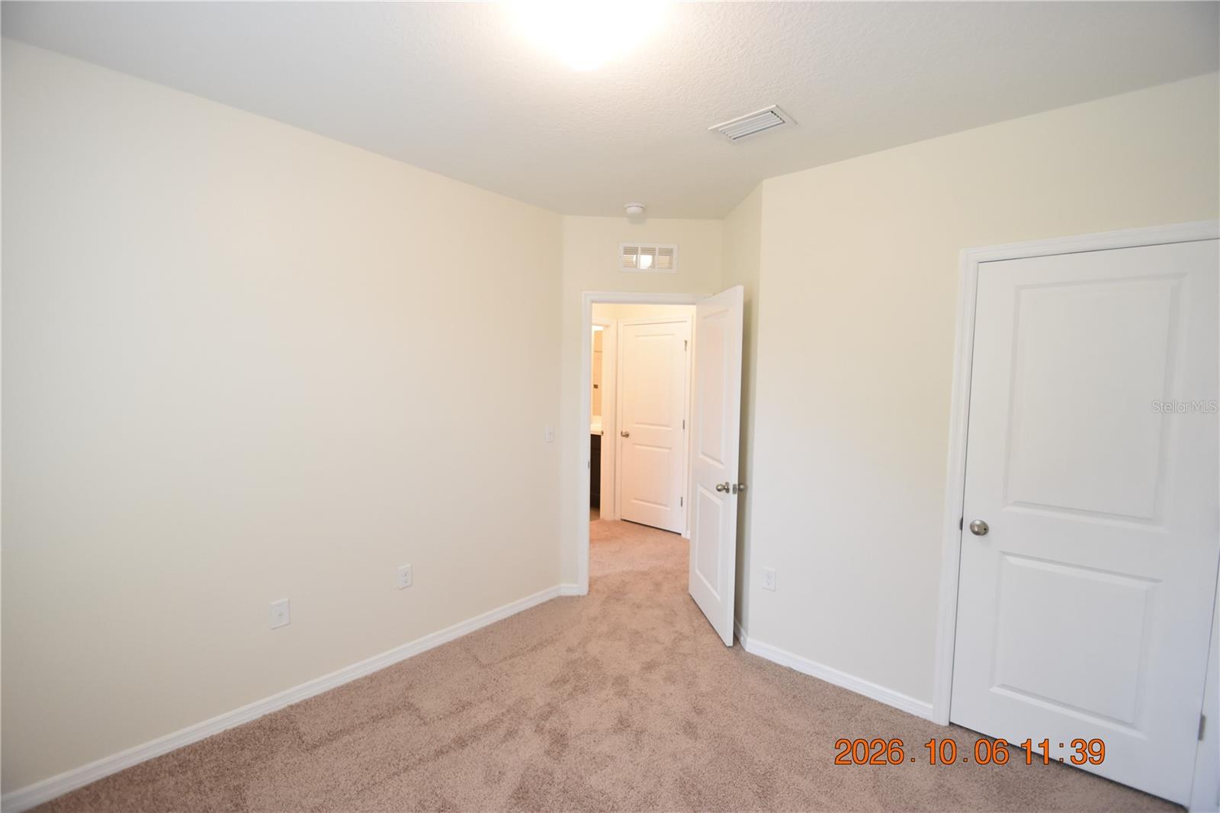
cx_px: 610
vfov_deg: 77.3
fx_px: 508
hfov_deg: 100.4
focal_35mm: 15
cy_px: 406
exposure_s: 1/60
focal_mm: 10
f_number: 3.5
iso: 1250
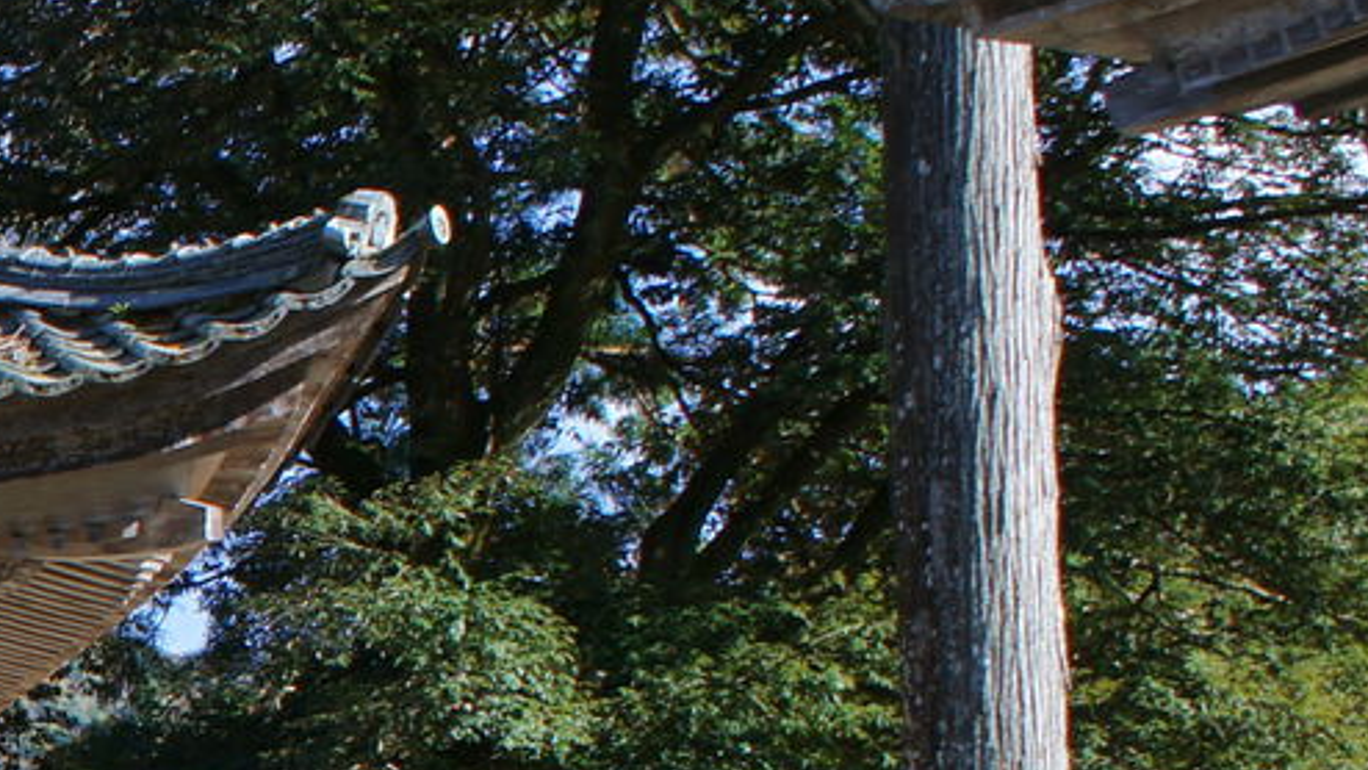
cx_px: -1149
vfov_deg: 9.7
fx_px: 4426
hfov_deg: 15.1
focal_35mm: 122
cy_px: 1111
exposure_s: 1/30
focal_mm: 20
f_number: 8
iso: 250
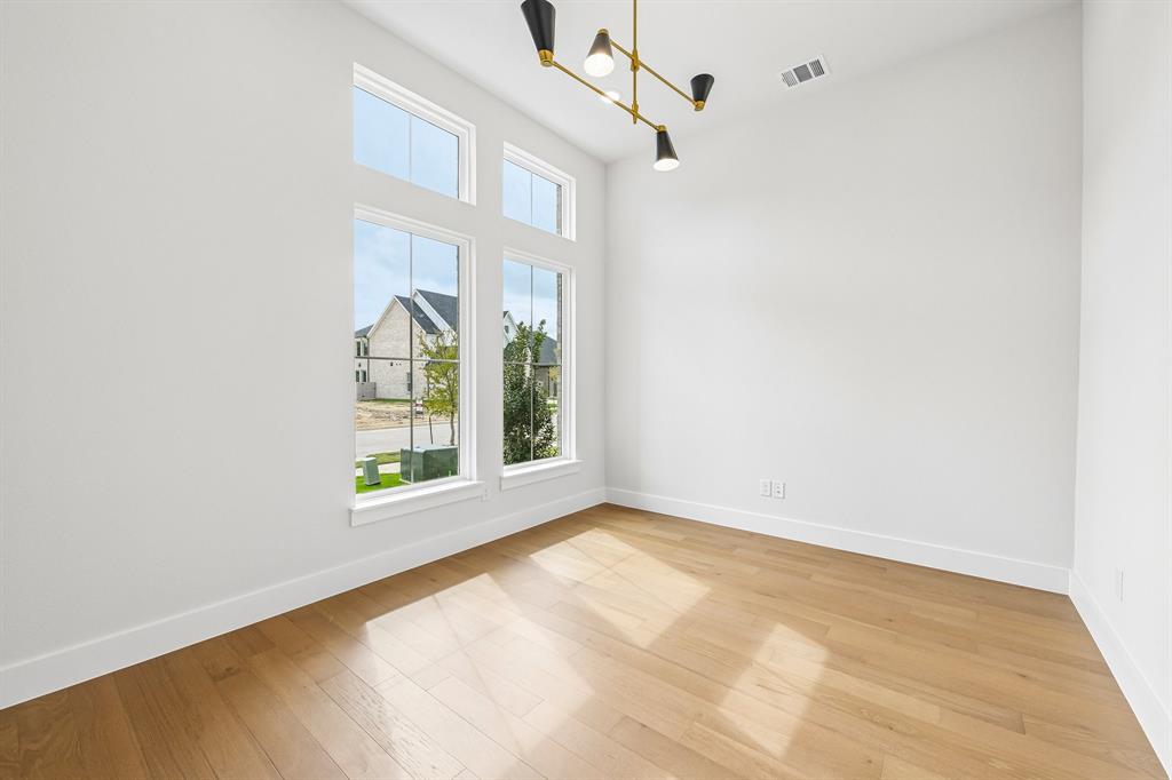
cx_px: 586
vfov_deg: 81.2
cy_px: 390
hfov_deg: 104.3
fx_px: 456
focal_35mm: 14
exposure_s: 1/320
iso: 400
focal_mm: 14
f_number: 8
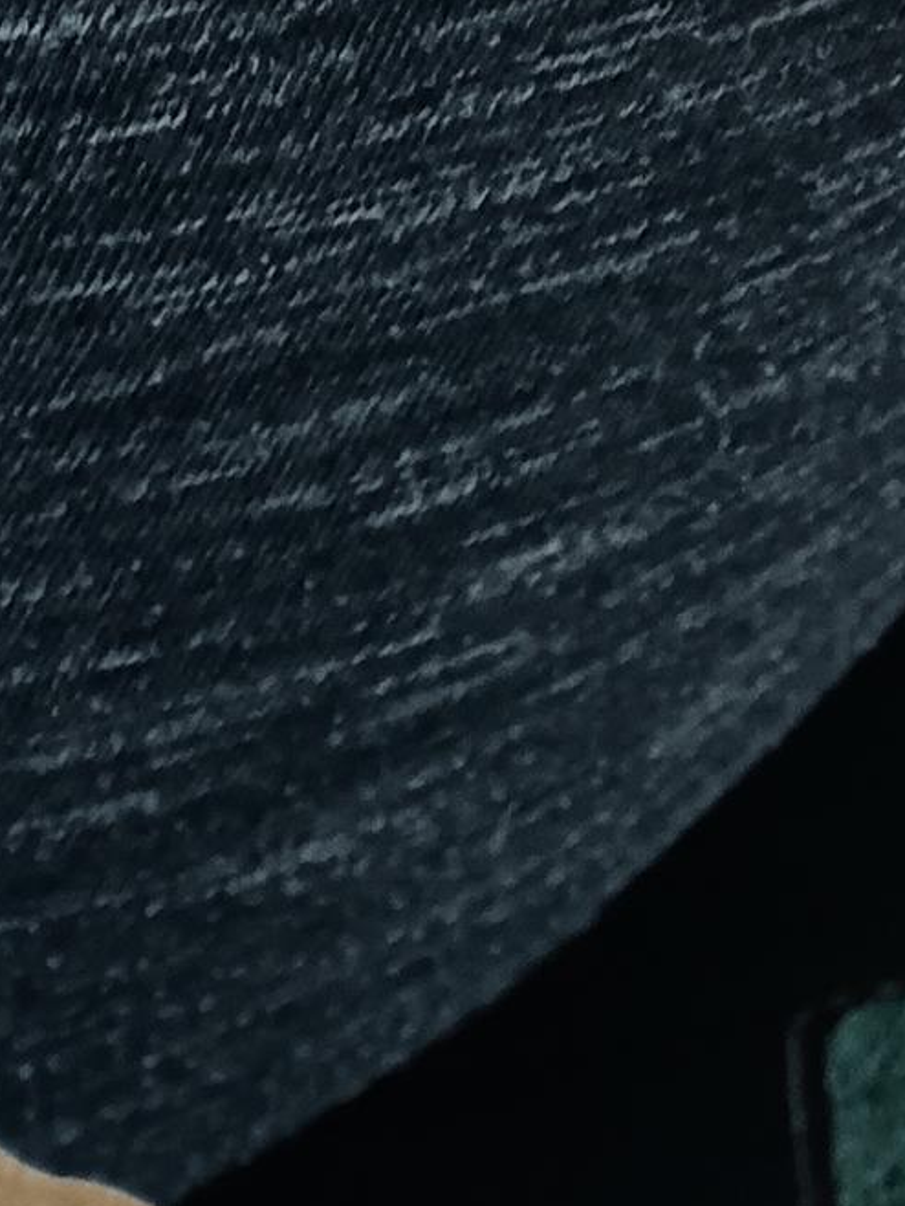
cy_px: 3297
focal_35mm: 168
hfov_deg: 8.0
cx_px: -1478
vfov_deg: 9.7
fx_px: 5852
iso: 601
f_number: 1.9
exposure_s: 1/50
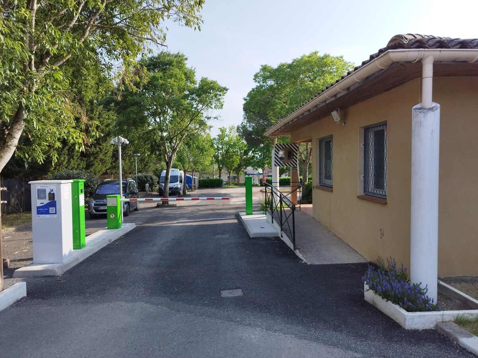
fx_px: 345
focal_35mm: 25
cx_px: 239
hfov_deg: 69.4
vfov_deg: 54.9
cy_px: 179
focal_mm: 5.95
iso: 50
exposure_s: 1/640
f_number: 1.89
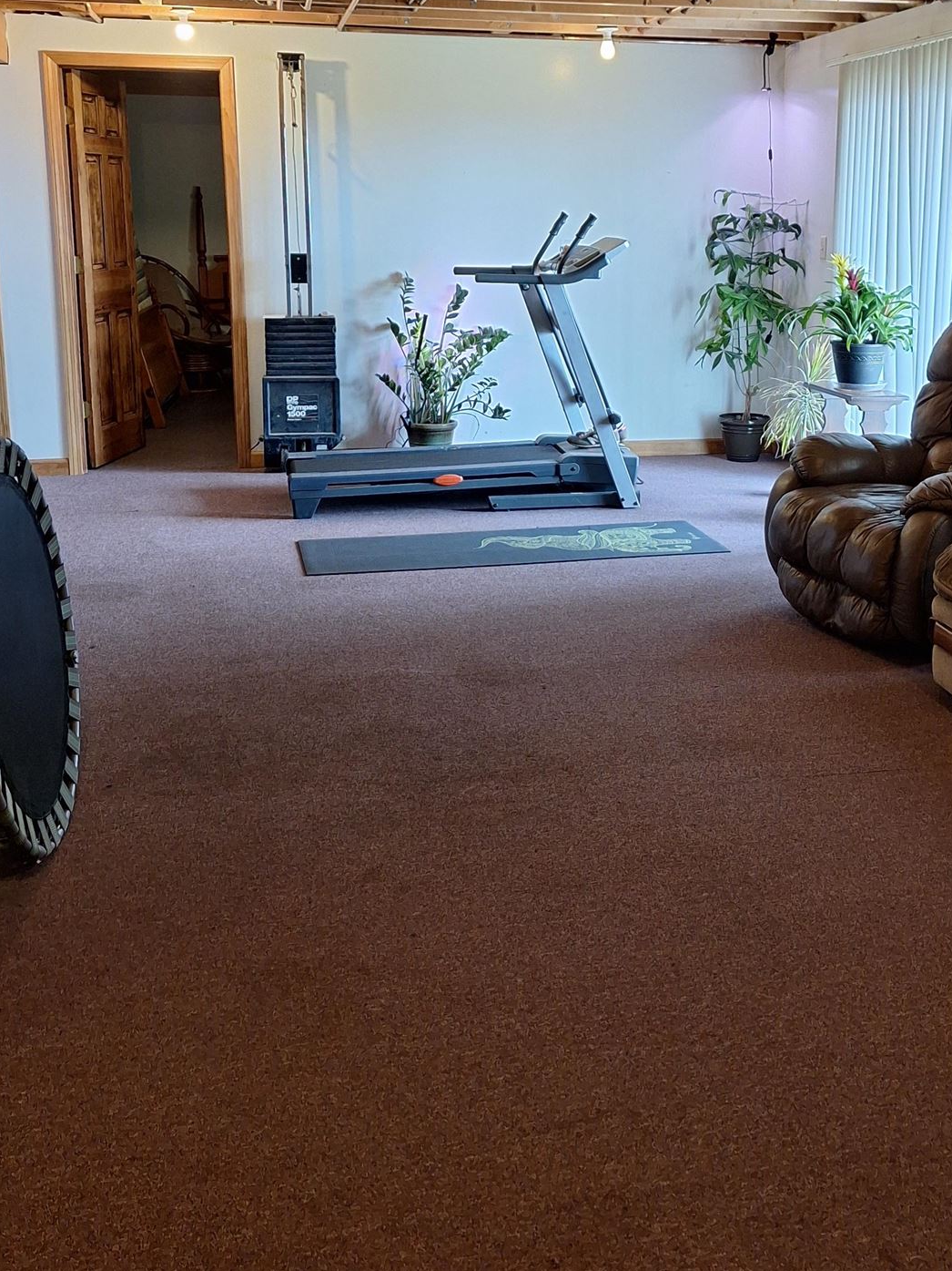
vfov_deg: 48.5
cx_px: 652
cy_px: 474
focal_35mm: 38
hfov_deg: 37.2
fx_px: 1394
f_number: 1.8
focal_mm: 5.54
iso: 160
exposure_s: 1/40
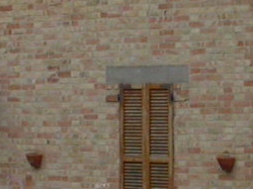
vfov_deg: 4.9
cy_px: 42
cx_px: 190
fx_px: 2198
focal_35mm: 301
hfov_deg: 6.6
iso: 100
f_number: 5.7
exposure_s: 1/162
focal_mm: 9.8
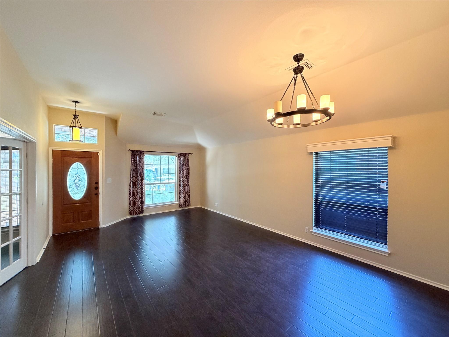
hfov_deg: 102.1
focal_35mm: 14
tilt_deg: -0.1
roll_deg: +0.0
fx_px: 182
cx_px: 224
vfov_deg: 85.7
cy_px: 168
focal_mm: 2.22
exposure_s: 1/60
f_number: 2.2
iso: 320
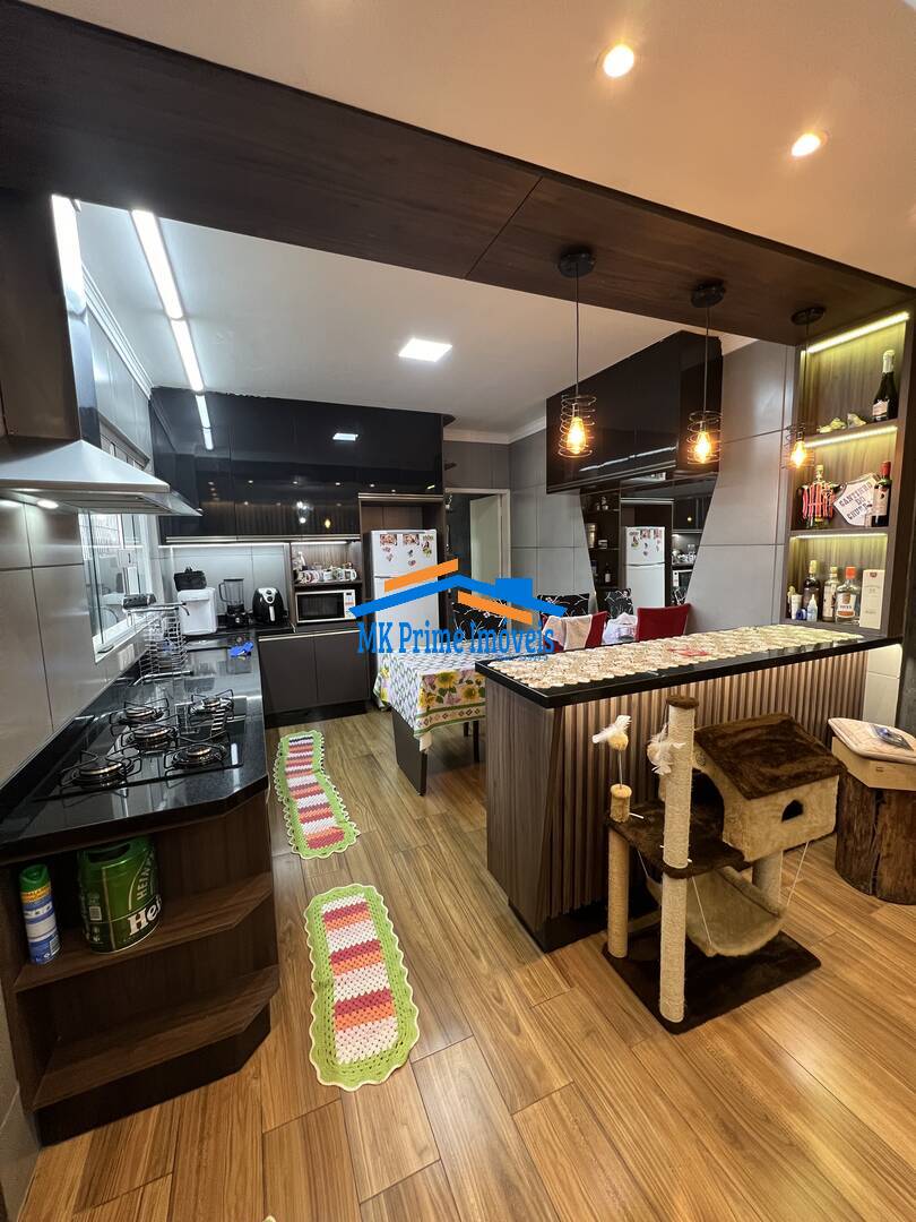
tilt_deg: -6.2
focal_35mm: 13
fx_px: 459
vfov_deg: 106.2
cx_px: 458
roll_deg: +2.0
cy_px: 611
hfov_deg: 89.9
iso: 250
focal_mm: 1.57
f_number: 1.8
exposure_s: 1/60
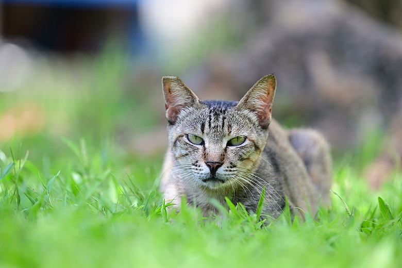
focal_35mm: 200
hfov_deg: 10.3
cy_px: 134
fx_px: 2233
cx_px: 201
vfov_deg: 6.9
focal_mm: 200
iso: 125
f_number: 4
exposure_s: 1/200
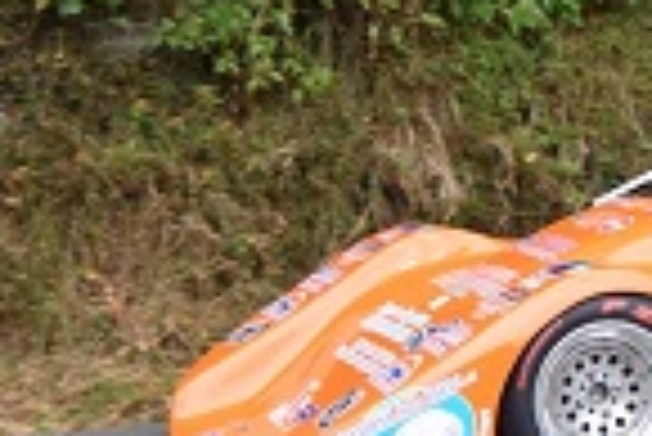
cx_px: 755
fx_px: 1994
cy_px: 67
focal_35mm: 110
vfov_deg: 12.4
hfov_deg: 17.8
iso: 400
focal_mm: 26
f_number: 4.5
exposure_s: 1/1250
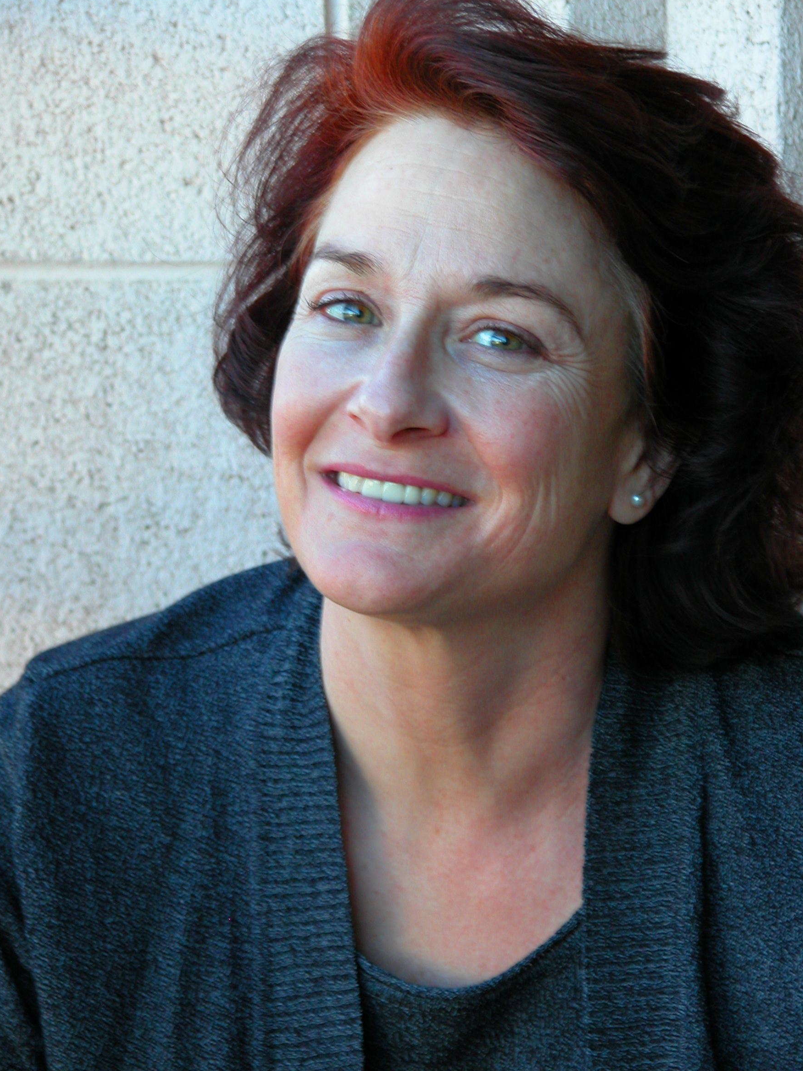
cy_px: 517
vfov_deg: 11.2
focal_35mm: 176
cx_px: 415
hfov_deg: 8.4
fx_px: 5445
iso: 100
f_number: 3.9
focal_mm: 41.1
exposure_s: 1/32.1
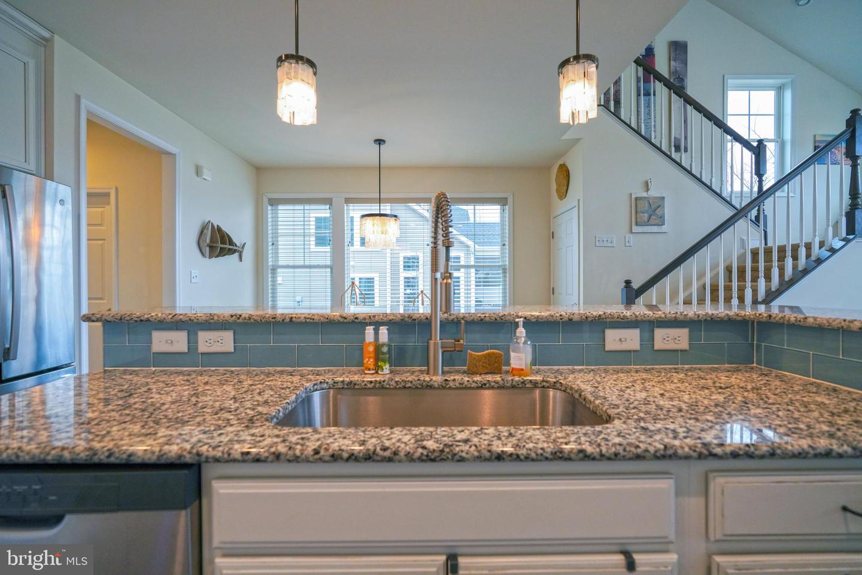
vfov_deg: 73.7
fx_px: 383
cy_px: 288
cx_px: 431
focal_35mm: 16
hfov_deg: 96.7
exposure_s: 1/160
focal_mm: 16
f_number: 4
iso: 640
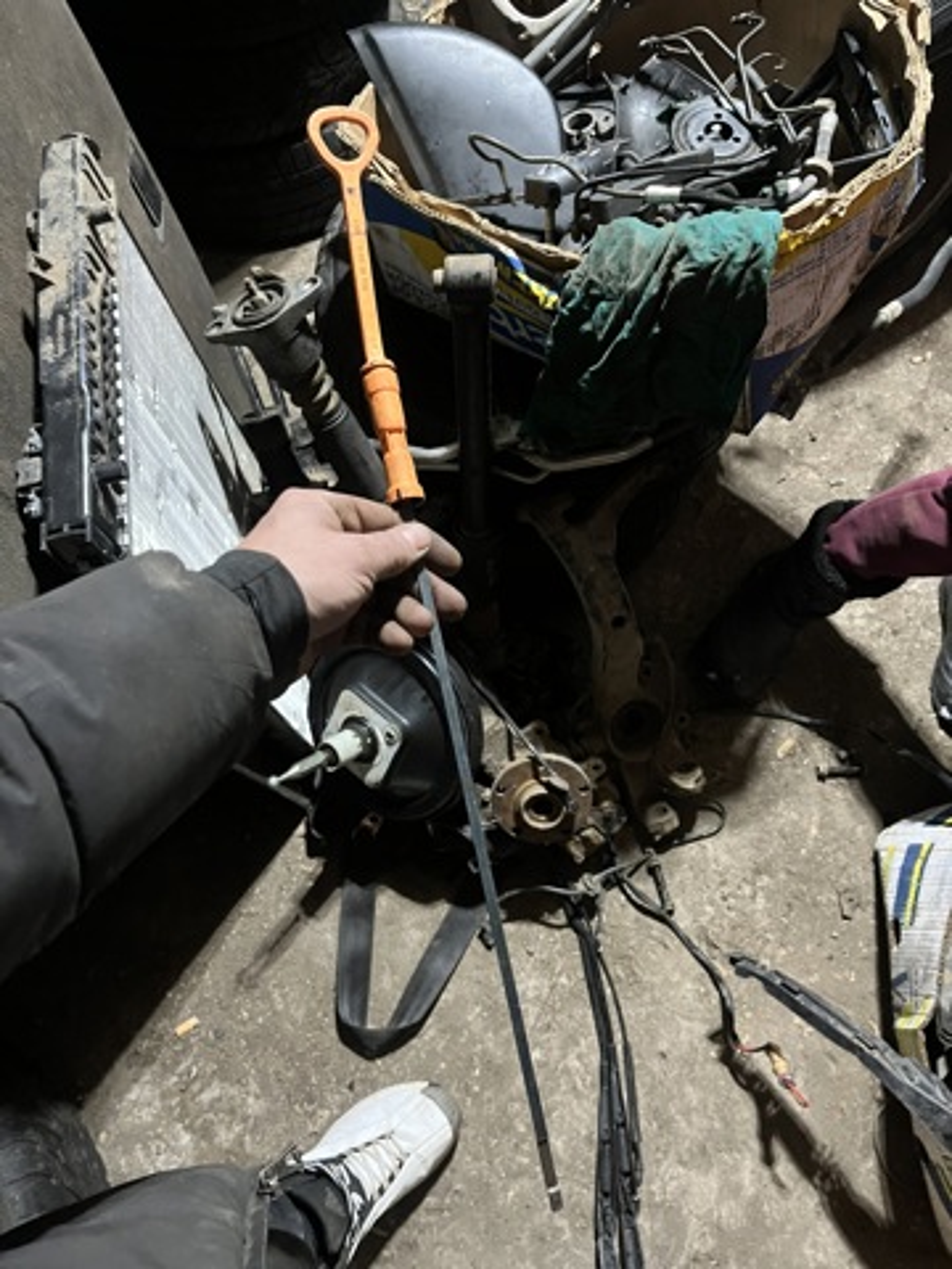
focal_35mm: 26
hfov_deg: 53.1
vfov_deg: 67.3
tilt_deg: -67.5
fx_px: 953
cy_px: 634
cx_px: 476
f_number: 1.6
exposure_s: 1/30
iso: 640
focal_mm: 5.1
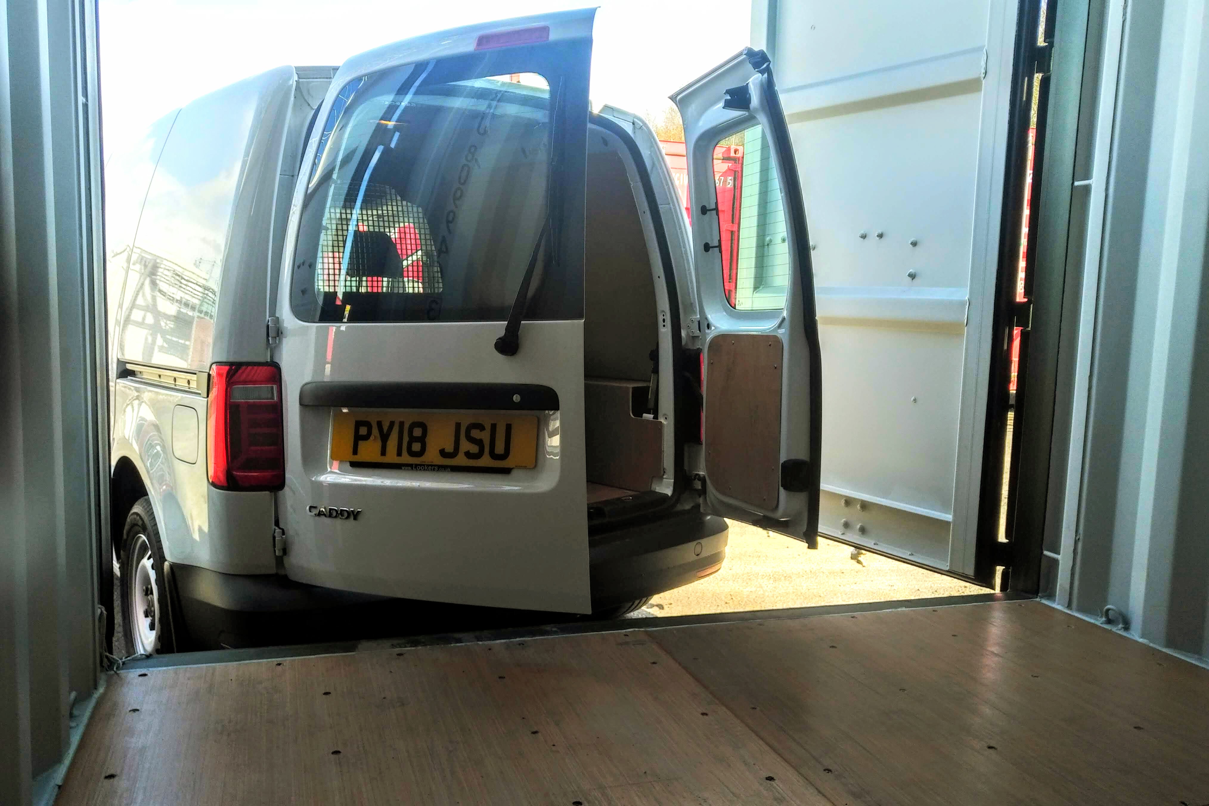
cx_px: 604
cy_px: 403
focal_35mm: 25
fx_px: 840
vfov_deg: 51.3
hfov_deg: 71.5
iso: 100
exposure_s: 1/226
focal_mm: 4.52
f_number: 2
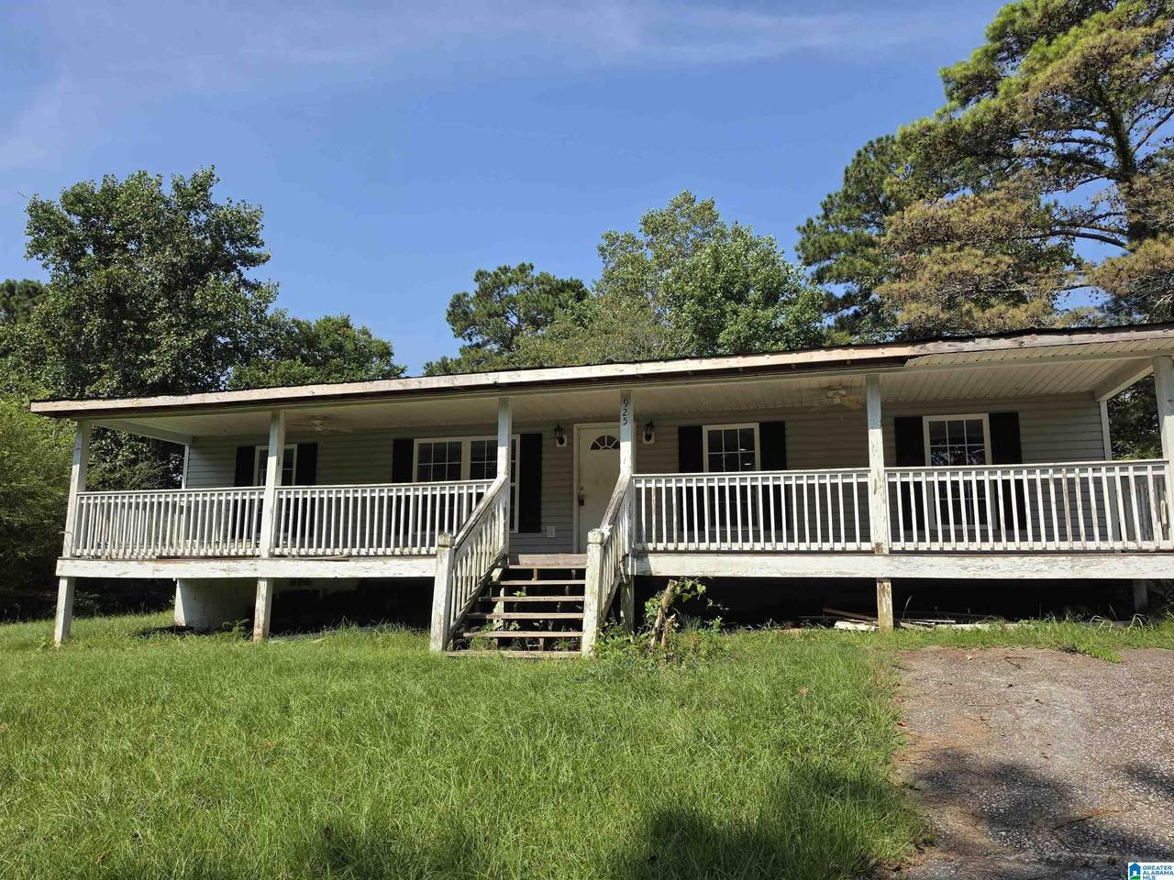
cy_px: 440
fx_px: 780
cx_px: 587
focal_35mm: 23
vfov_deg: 58.9
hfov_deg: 73.9
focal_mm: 6.5
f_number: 1.4
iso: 64
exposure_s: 1/6571
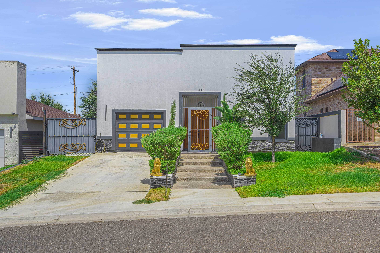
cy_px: 133
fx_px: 401
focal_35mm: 38
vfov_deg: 35.0
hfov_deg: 50.7
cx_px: 200
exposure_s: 1/200
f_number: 9
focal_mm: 35
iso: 200
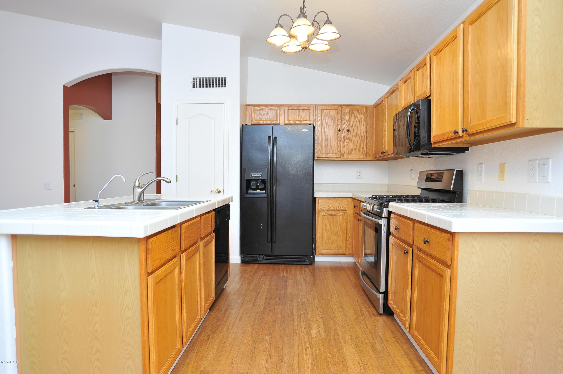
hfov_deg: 81.2
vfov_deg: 59.4
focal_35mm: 21
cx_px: 282
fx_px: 328
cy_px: 187
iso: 640
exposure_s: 1/80
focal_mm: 21
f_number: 5
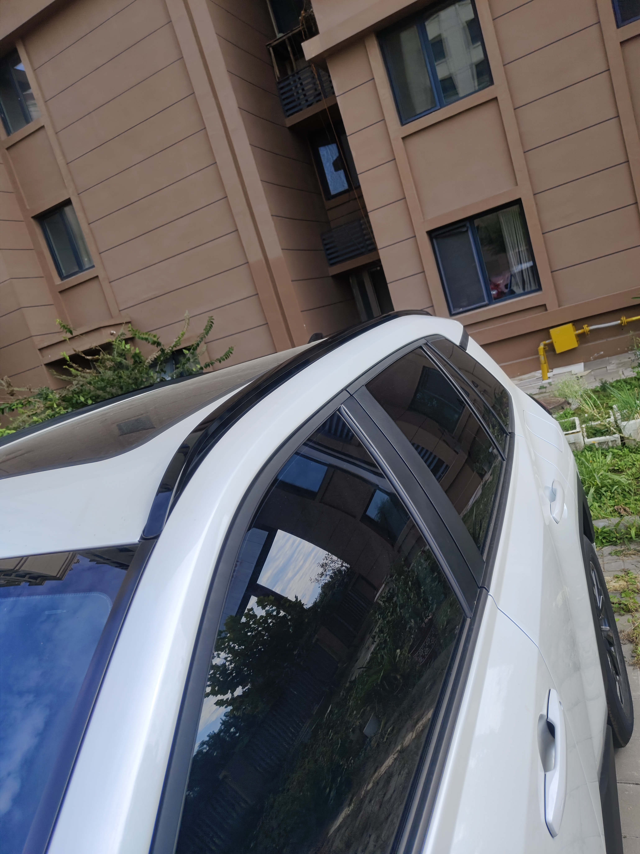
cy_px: 427
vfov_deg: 71.6
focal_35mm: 24
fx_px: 592
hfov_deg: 56.8
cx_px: 320
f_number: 1.88
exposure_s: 1/884
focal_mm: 5.56
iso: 50
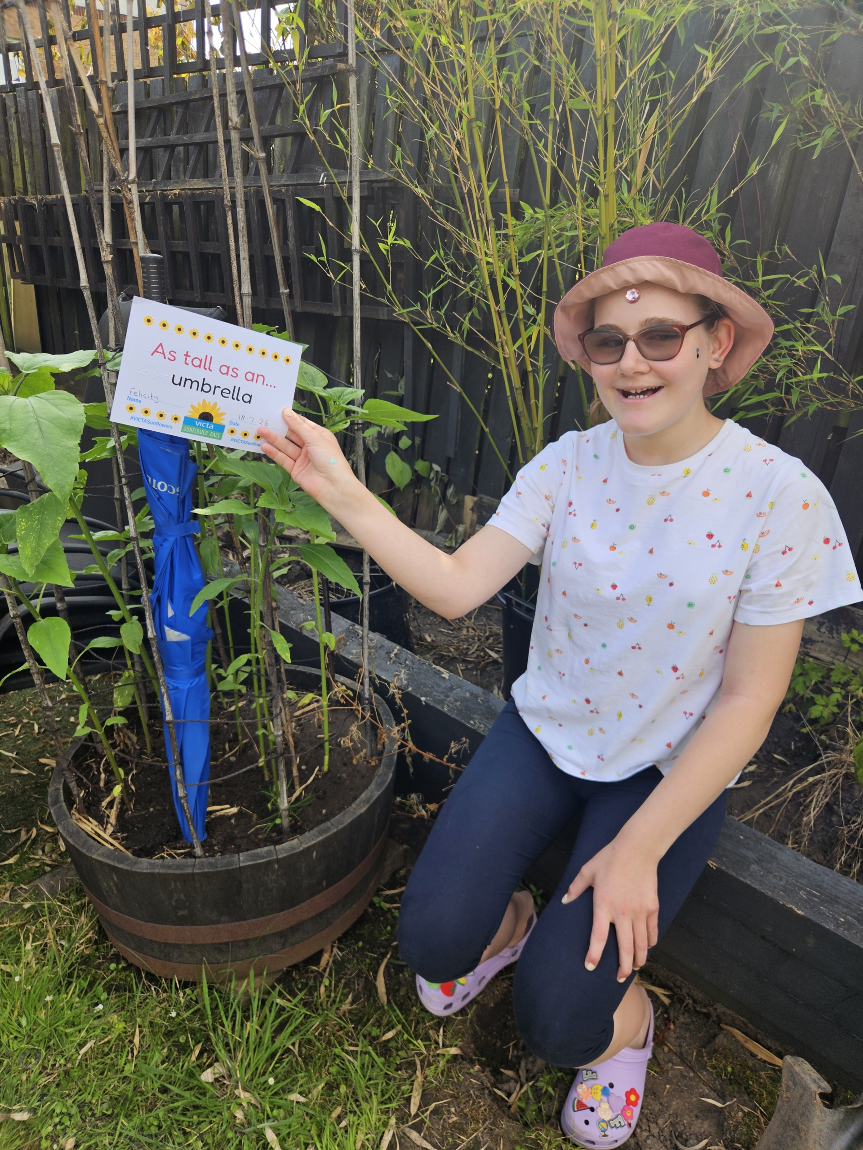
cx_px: 432
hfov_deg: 58.9
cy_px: 575
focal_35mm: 23
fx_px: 765
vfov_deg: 73.9
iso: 25
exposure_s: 1/480
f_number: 1.8
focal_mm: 5.4
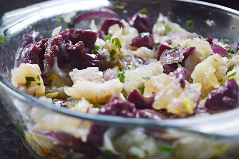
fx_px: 478
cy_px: 80
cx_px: 120
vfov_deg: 18.9
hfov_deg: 28.1
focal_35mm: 72
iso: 400
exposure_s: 1/125
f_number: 5.6
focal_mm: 48
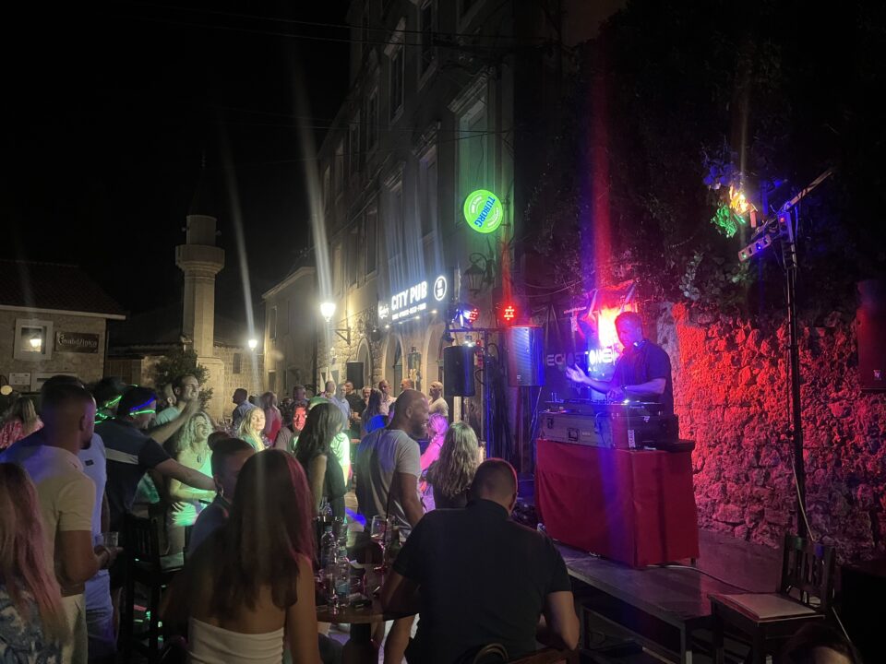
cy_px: 332
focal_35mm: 26
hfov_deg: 67.3
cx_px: 443
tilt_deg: +5.2
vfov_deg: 53.1
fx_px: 665
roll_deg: +0.7
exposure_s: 1/30
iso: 800
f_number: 1.6
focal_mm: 5.1
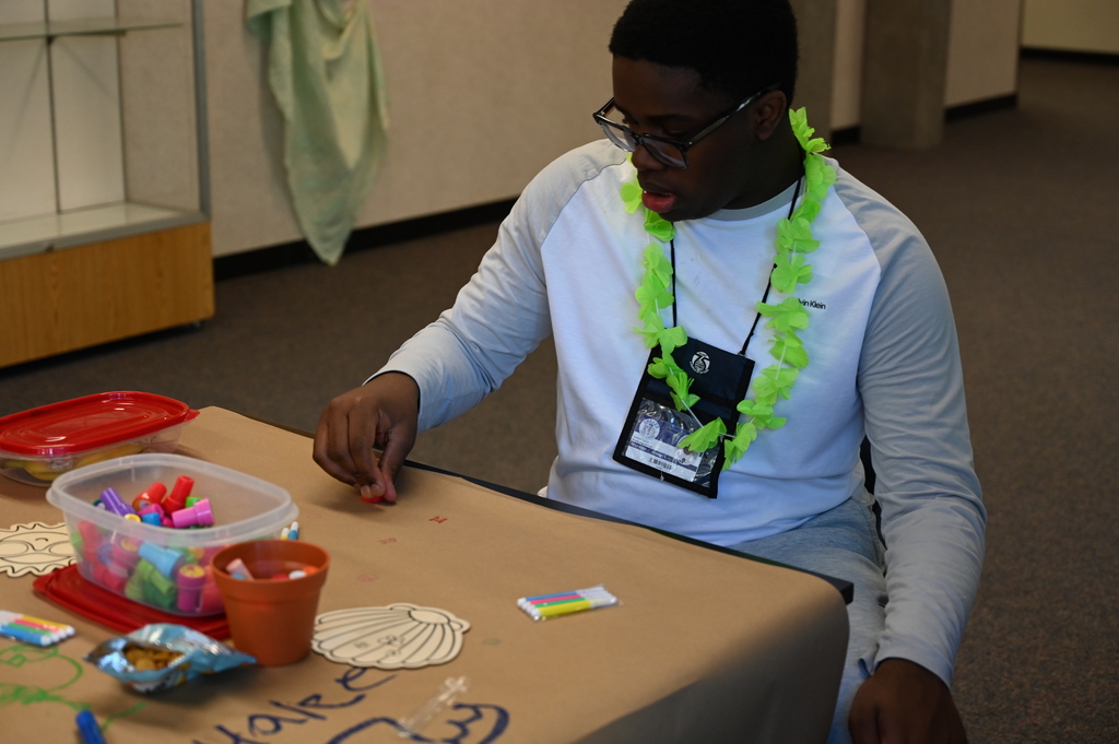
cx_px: 560
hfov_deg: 36.3
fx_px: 1708
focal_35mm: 55
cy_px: 372
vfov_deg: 24.6
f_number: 4
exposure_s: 1/125
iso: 900
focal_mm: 55
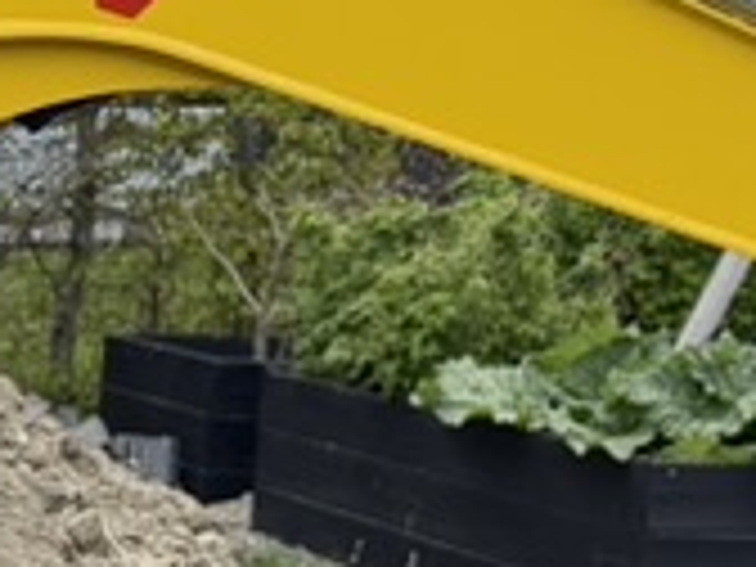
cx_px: -994
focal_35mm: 146
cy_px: 648
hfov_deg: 11.4
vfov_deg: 10.0
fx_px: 3189
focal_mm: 6.76
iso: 100
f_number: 1.78
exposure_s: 1/1493
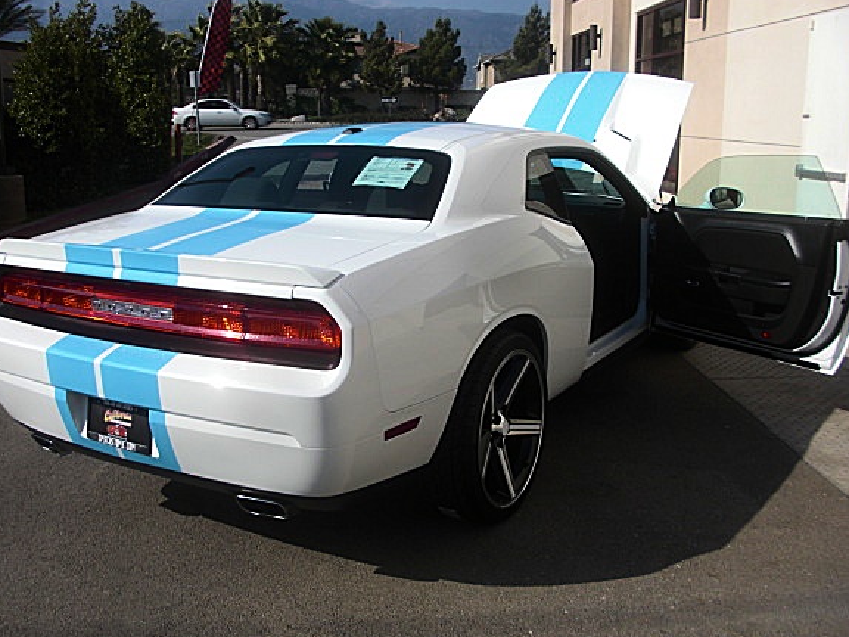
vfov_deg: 36.0
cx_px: 414
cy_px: 323
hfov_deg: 46.8
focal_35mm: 40
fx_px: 981
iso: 50
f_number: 7.9
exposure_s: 1/160
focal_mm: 6.3
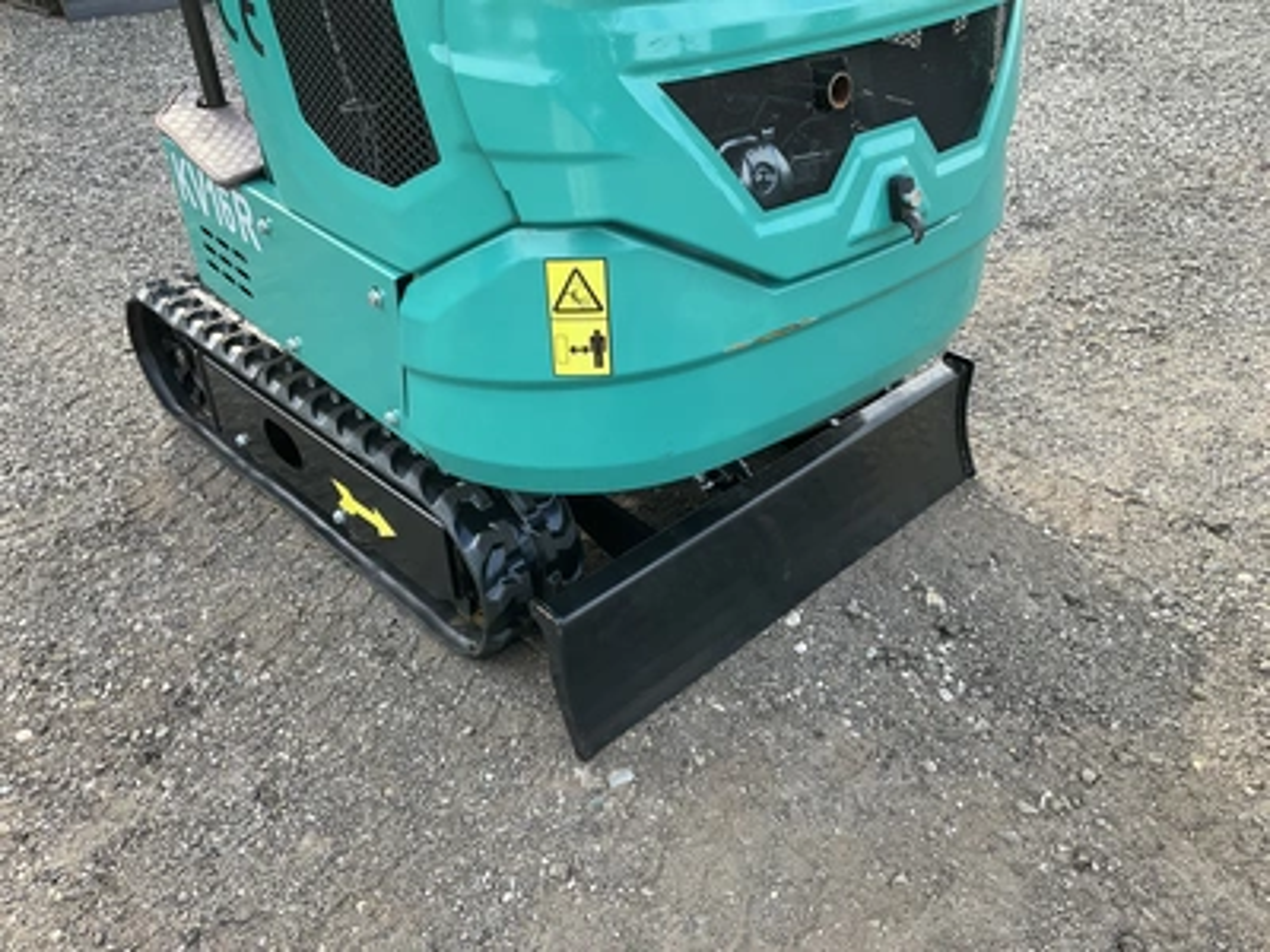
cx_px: 635
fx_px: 1064
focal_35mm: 29
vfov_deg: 48.2
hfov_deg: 61.7
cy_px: 476
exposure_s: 1/165
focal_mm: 3
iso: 20
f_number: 1.8
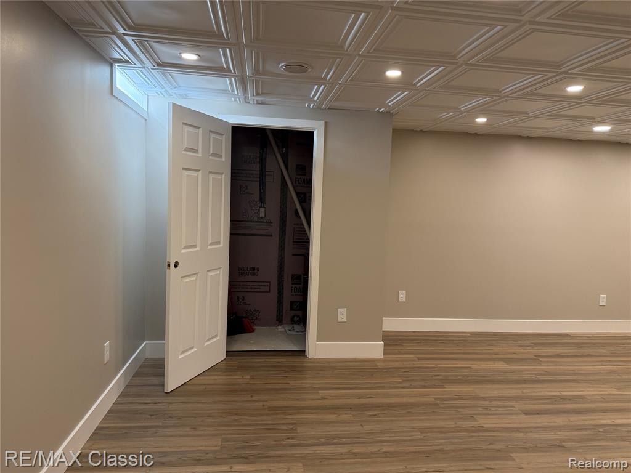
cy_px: 236
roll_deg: -1.7
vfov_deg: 56.8
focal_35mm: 24
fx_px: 437
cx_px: 316
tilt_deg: -4.3
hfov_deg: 71.6
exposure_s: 1/126
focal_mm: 6.76
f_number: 1.78
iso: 200
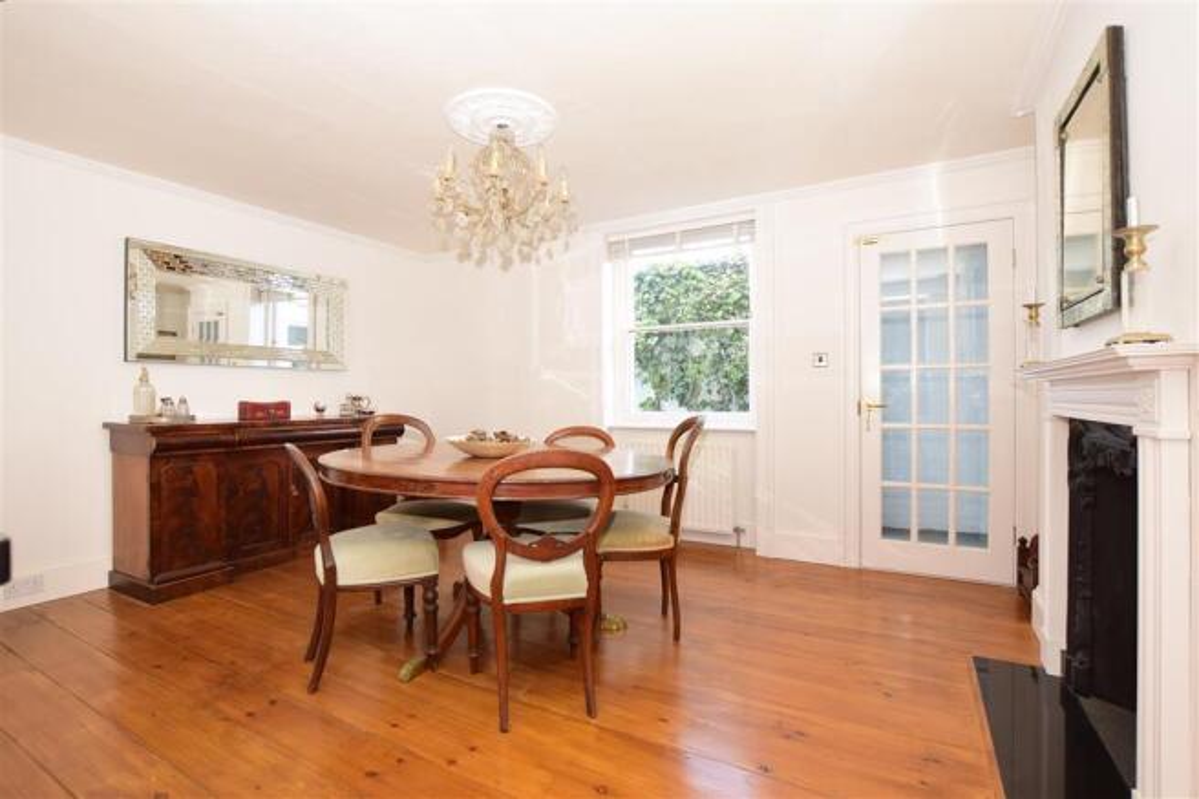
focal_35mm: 15
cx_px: 600
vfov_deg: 77.3
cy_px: 400
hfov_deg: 100.4
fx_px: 499
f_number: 5
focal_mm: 10
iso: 250
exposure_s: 1/15
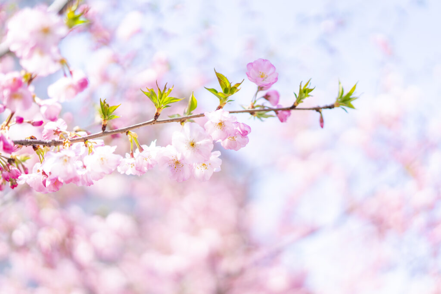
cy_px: 147
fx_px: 674
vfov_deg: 24.6
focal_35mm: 55
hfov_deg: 36.2
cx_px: 220
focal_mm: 55
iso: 125
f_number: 1.8
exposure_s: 1/3200
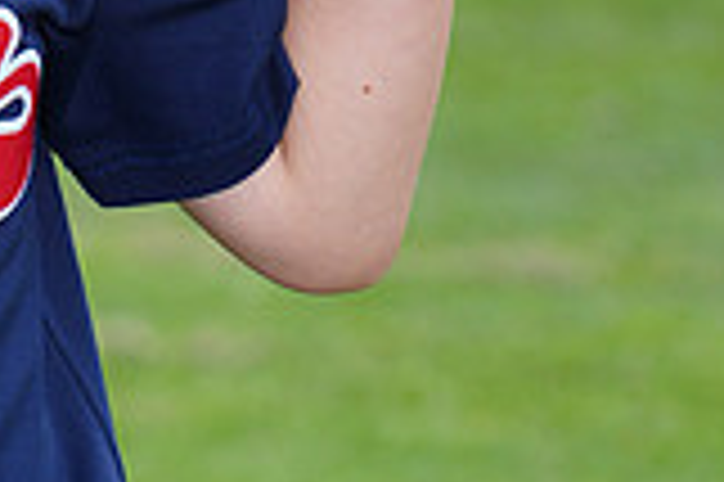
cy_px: -358
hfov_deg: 3.0
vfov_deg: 2.0
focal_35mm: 689
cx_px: -319
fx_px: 13842
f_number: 8
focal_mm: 191
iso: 200
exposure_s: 1/250
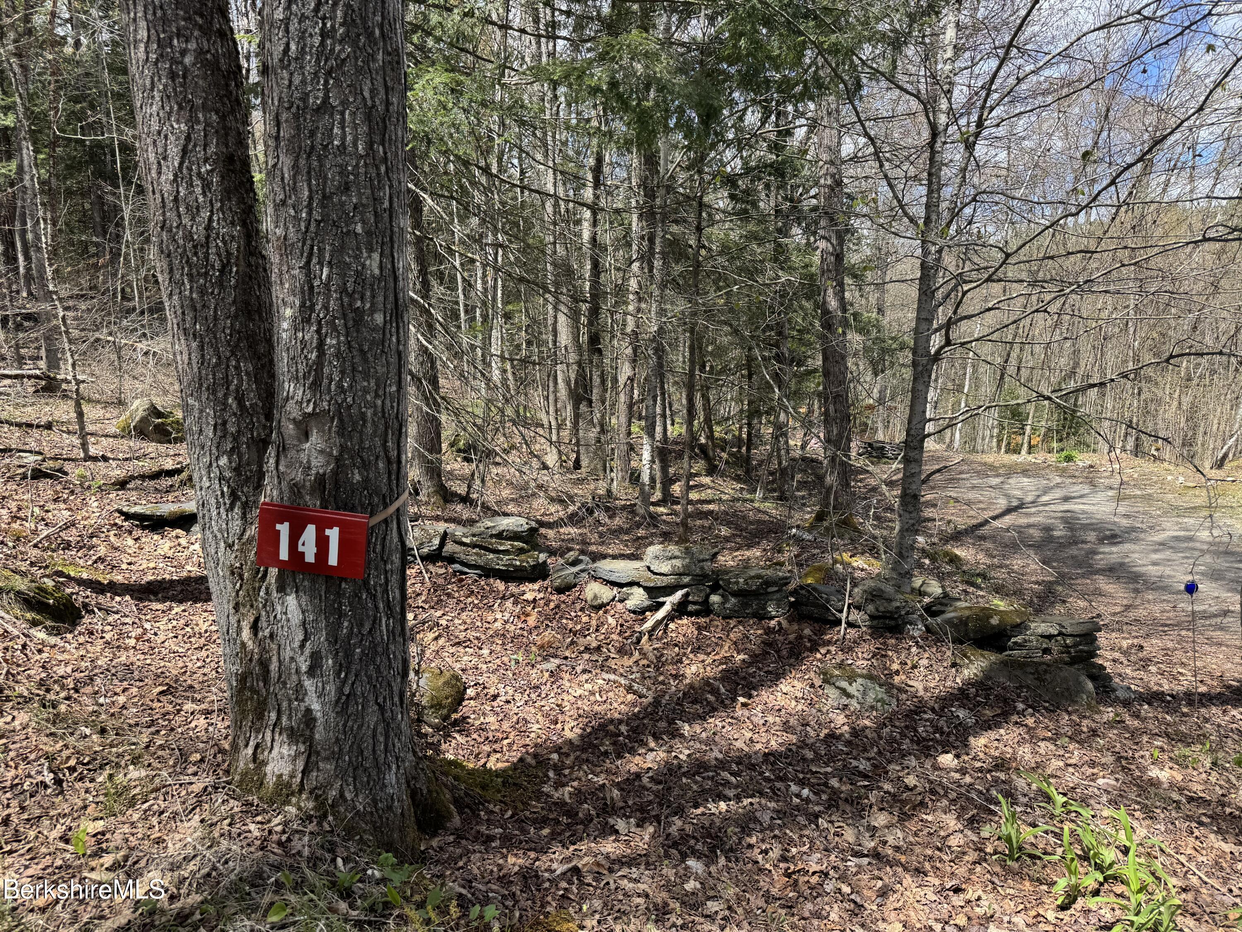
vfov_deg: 56.8
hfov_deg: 71.6
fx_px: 861
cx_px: 621
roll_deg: +3.5
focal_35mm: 24
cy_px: 466
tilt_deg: -7.9
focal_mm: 6.76
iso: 80
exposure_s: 1/1261
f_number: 1.78
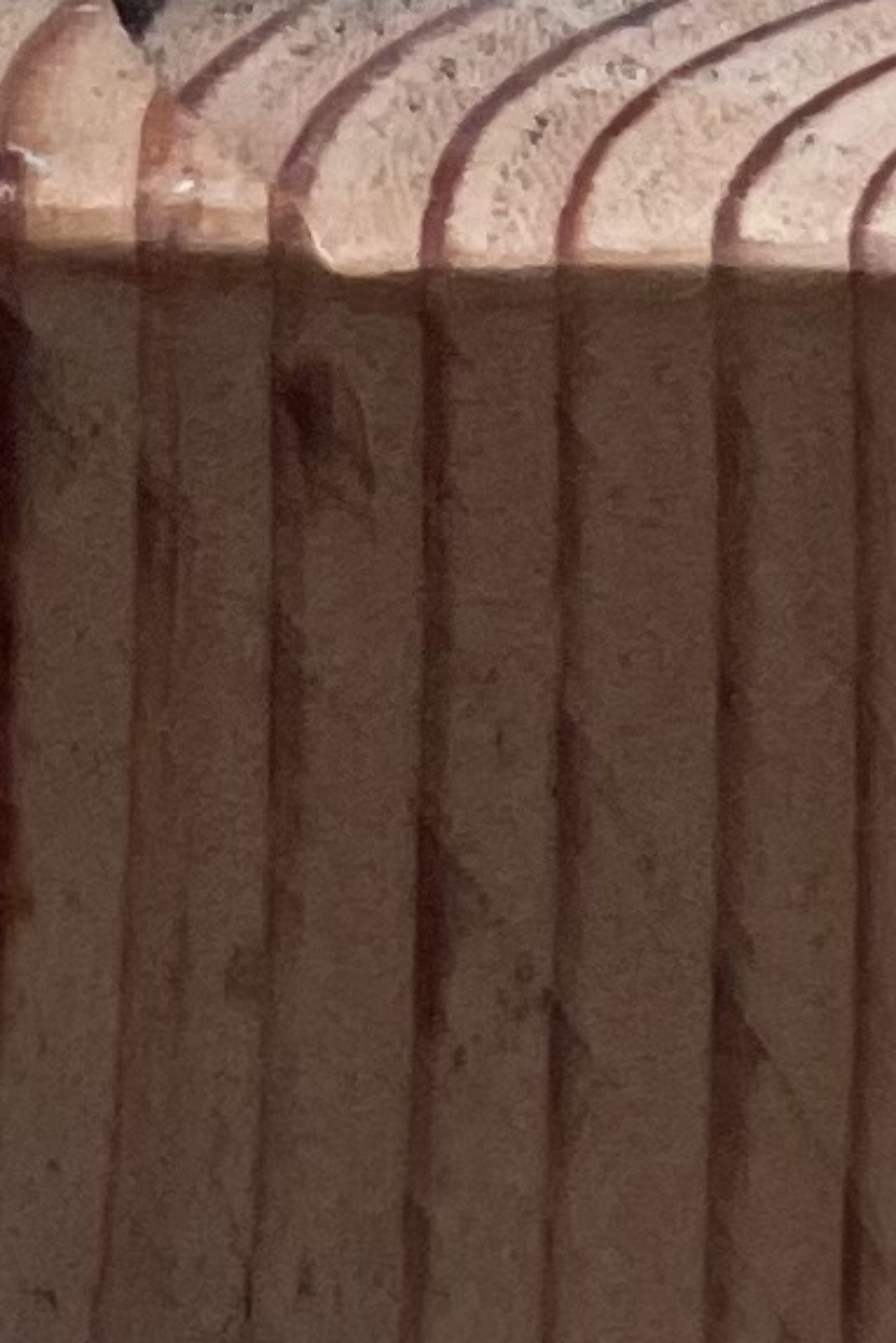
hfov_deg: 3.6
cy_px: -3320
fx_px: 14177
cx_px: -19
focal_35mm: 380
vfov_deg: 5.0
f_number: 2
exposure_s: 1/122
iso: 64
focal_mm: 6
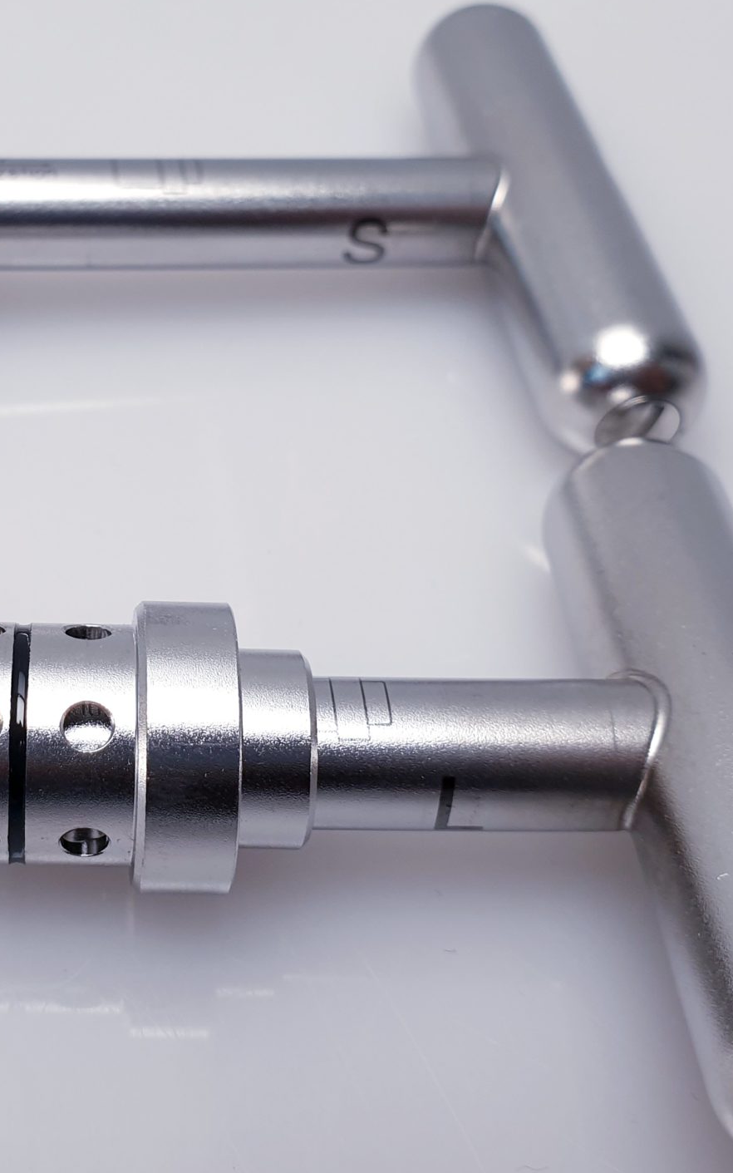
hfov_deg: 25.1
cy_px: 522
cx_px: 86
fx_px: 1598
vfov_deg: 40.2
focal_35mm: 50
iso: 50
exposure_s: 1/50
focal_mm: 4.3
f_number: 2.4
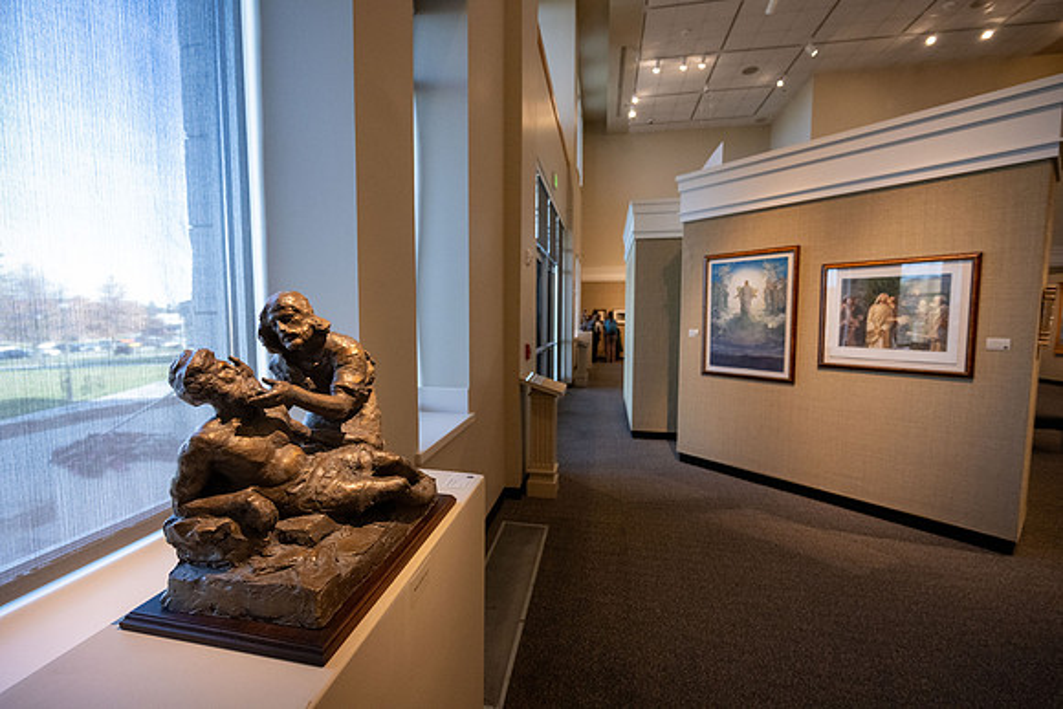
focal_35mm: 16
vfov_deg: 75.5
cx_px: 532
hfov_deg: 98.5
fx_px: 458
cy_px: 354
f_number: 4
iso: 3200
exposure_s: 1/200
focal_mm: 15.5
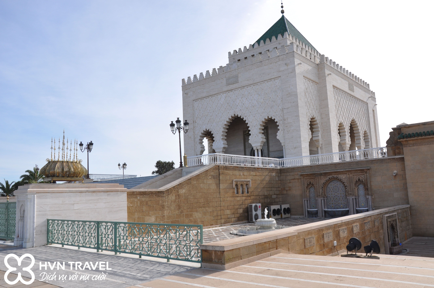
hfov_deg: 59.6
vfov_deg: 41.6
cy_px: 144
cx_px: 217
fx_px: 379
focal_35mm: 32
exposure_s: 1/400
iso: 200
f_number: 10
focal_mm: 21
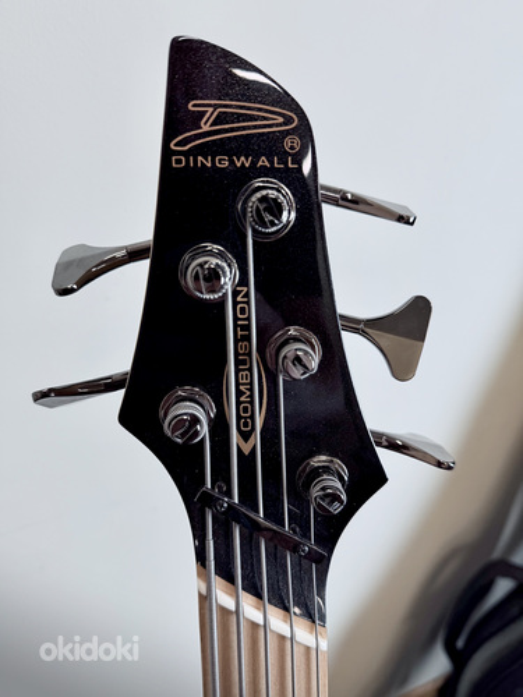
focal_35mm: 24
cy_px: 348
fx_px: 483
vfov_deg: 71.6
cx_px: 262
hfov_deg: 56.8
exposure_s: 1/100
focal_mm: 6.76
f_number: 1.78
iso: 100
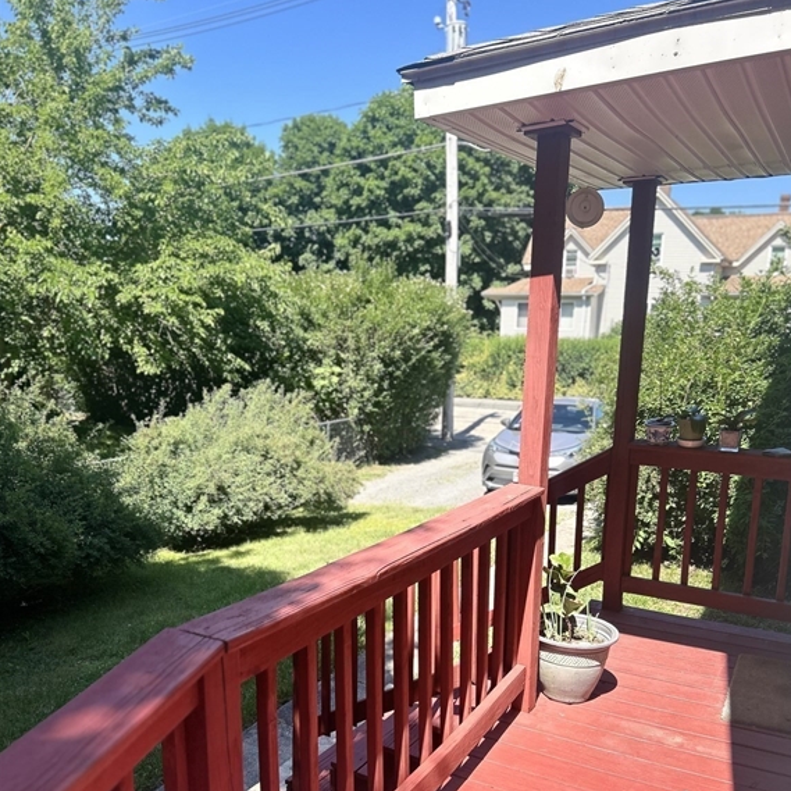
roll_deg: -1.9
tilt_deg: -14.5
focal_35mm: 31
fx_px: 801
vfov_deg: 51.9
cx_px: 399
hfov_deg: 52.5
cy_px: 500
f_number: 1.5
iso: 50
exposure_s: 1/1645
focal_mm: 5.7
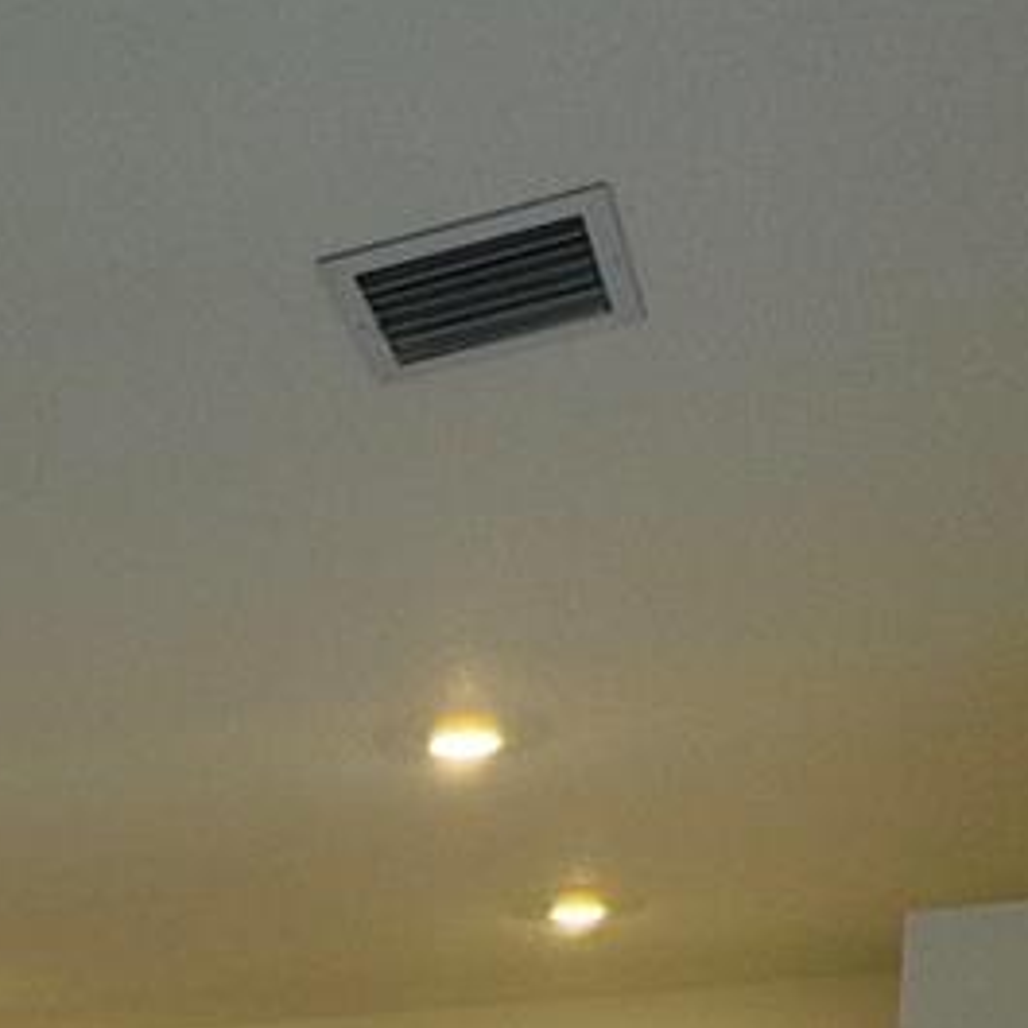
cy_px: 1664
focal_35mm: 56
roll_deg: +0.2
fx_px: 1882
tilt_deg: -7.6
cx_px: 132
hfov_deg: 29.5
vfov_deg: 22.8
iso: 100
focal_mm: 2.22
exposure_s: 1/120
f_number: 2.2
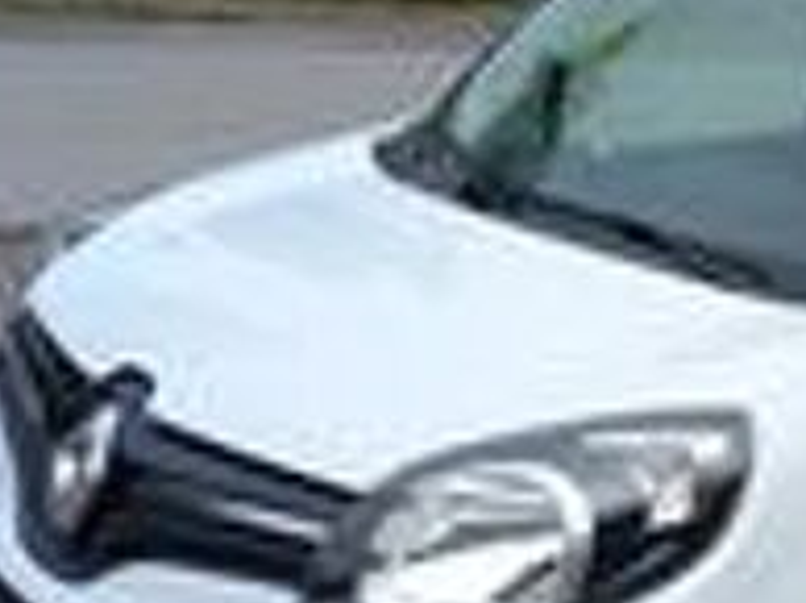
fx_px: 1442
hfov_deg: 29.0
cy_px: 532
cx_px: 823
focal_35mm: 62
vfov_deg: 23.1
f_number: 2
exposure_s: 1/752
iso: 25
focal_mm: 4.6
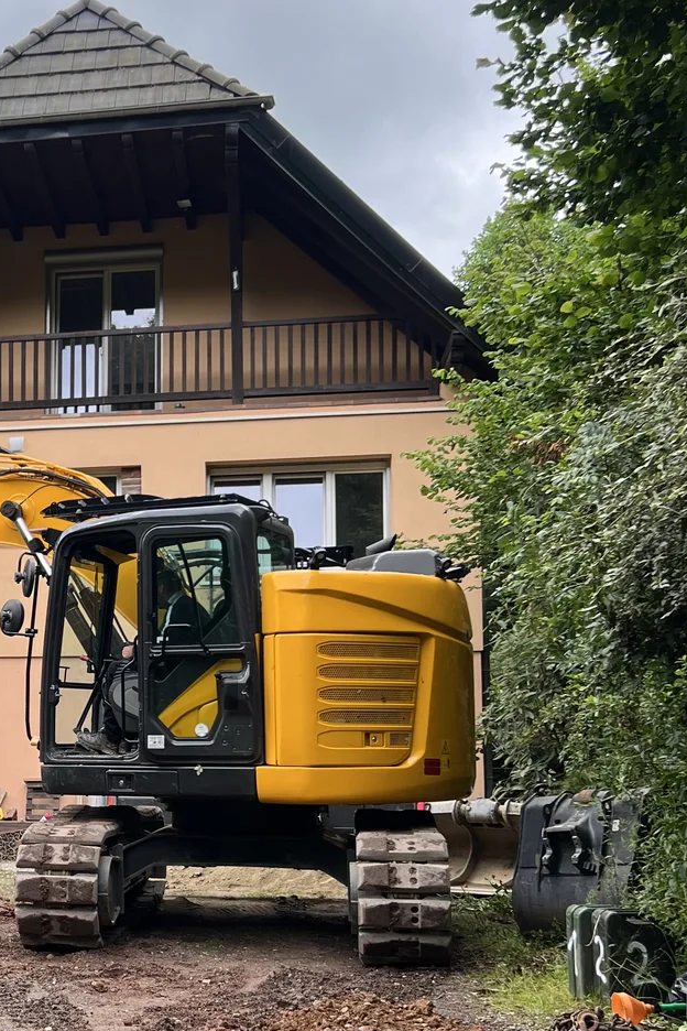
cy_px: 656
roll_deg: -0.6
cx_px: -3
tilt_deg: +5.2
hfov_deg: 24.8
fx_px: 1488
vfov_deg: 37.9
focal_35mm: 52
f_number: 1.5
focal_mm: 5.7
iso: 50
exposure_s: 1/650
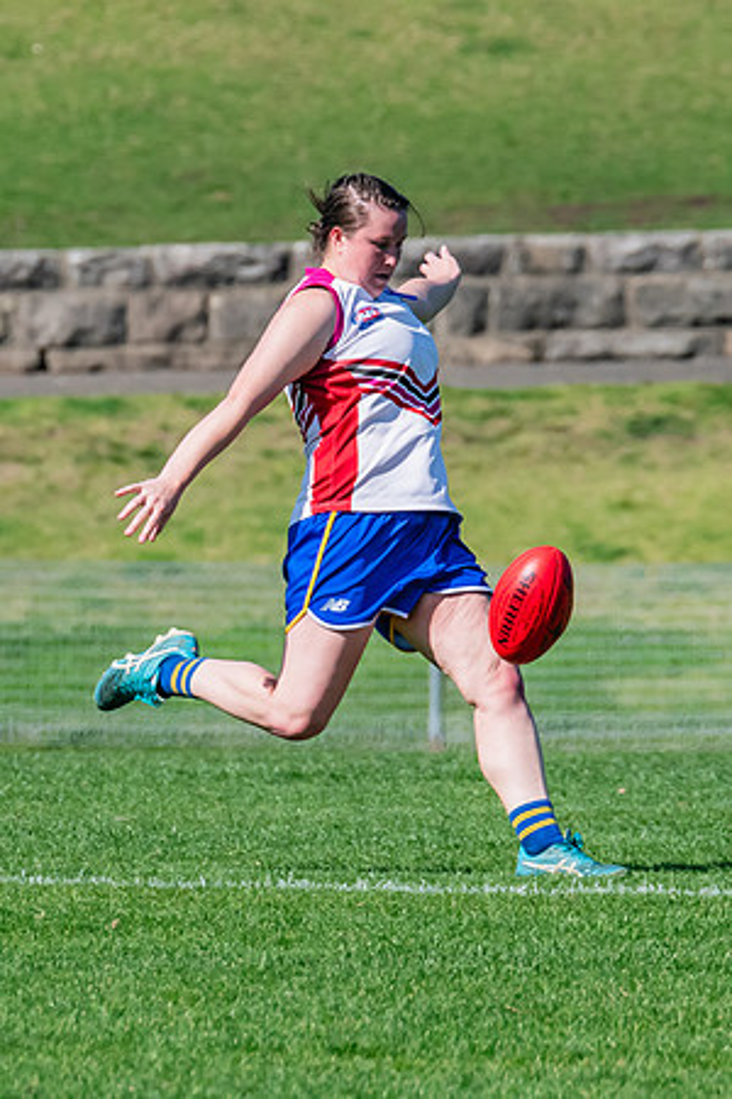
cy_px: 528
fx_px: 29618
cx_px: 342
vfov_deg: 2.1
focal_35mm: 971
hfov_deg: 1.4
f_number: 11
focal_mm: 420
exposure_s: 1/1250
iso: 800
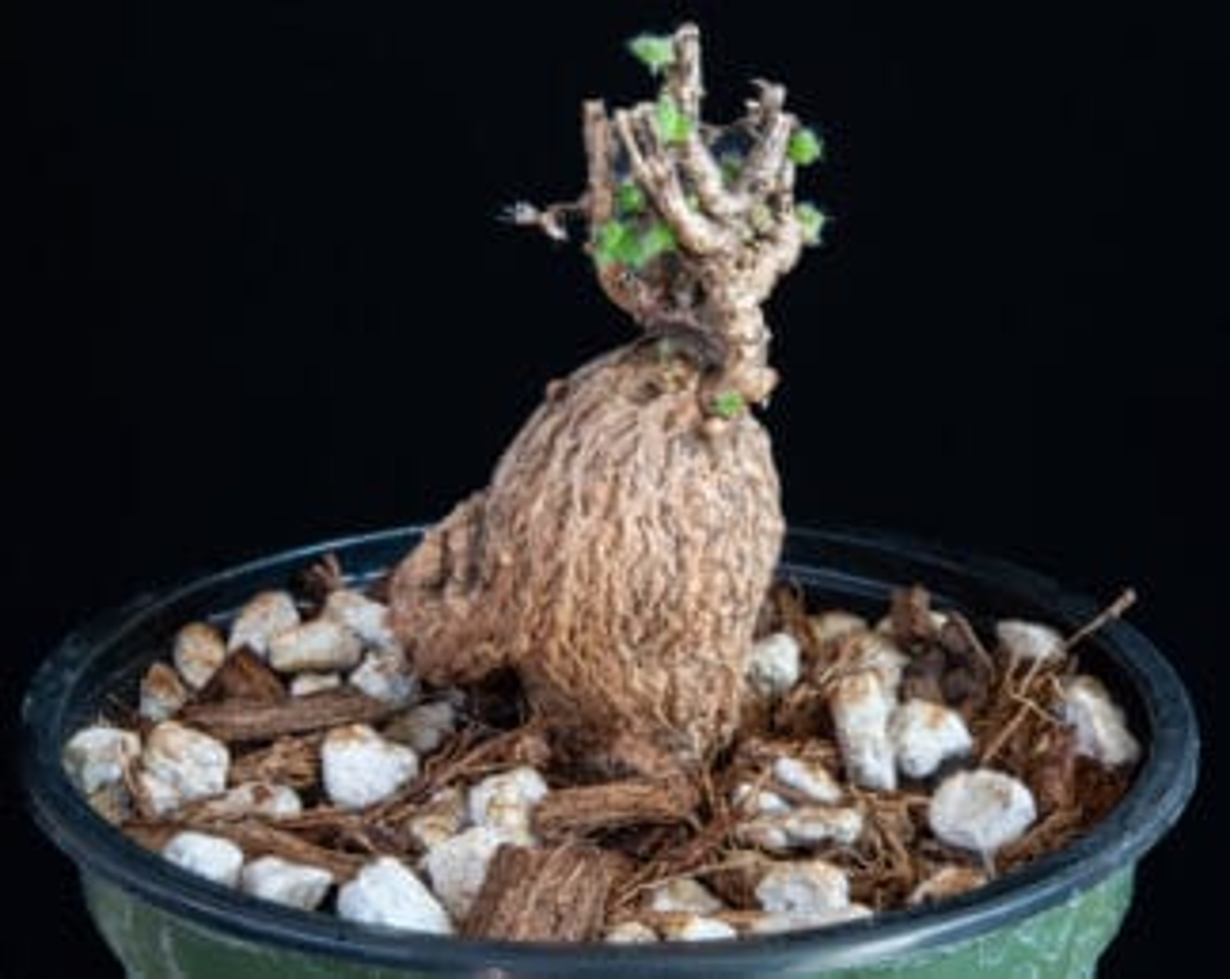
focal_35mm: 83
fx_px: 3016
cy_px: 460
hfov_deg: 23.1
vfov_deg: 18.4
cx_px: 608
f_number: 36
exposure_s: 5
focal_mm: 60
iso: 100
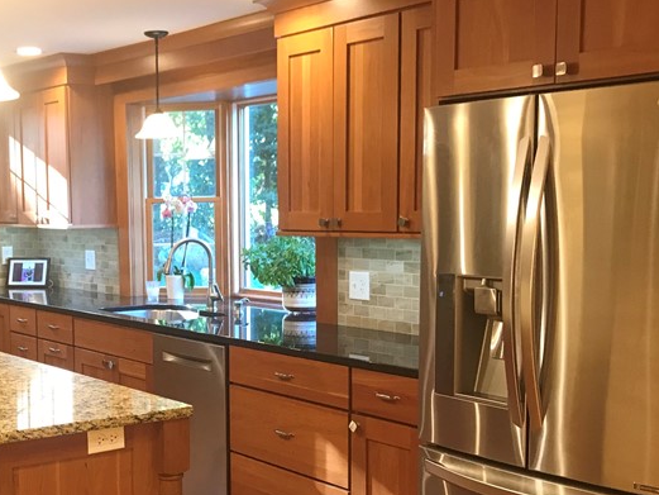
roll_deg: +0.9
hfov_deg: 34.0
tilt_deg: -3.9
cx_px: 145
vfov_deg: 26.5
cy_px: 319
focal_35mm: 55
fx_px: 1047
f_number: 1.8
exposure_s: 1/15
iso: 40
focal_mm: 3.99
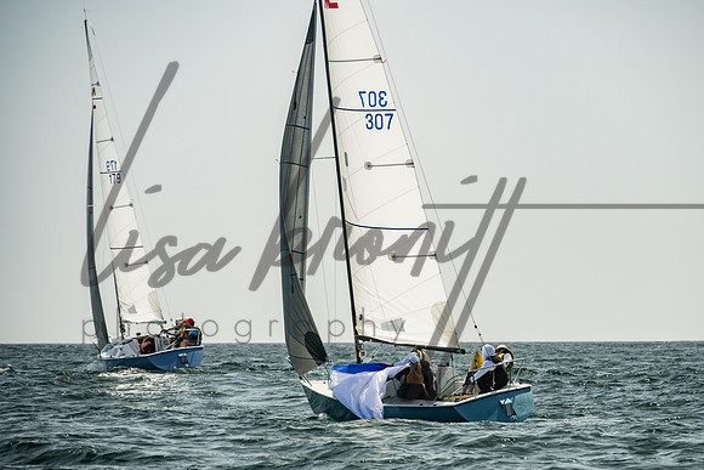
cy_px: 267
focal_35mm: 204
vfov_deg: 6.7
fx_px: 3994
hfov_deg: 10.1
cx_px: 399
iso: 320
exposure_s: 1/1250
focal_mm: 180
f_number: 6.3
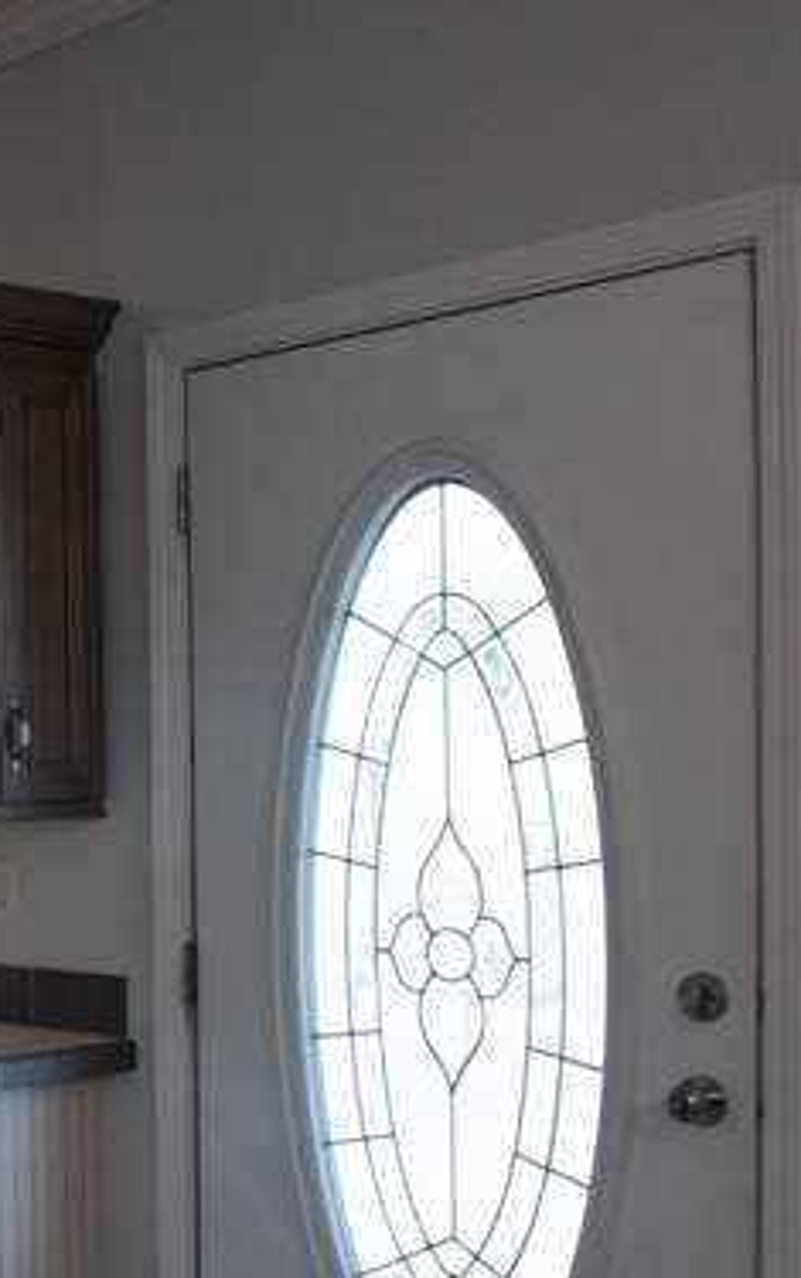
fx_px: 1917
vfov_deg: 36.6
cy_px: 826
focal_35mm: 55
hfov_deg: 19.5
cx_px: -511
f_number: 8
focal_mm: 24
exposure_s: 1/60
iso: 1600
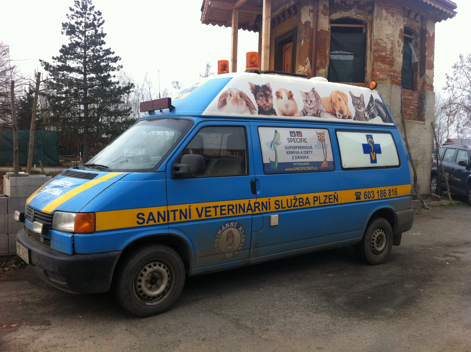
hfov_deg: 52.7
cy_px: 176
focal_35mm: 35
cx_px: 236
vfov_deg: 40.6
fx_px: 476
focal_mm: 3.85
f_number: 2.8
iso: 80
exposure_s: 1/339
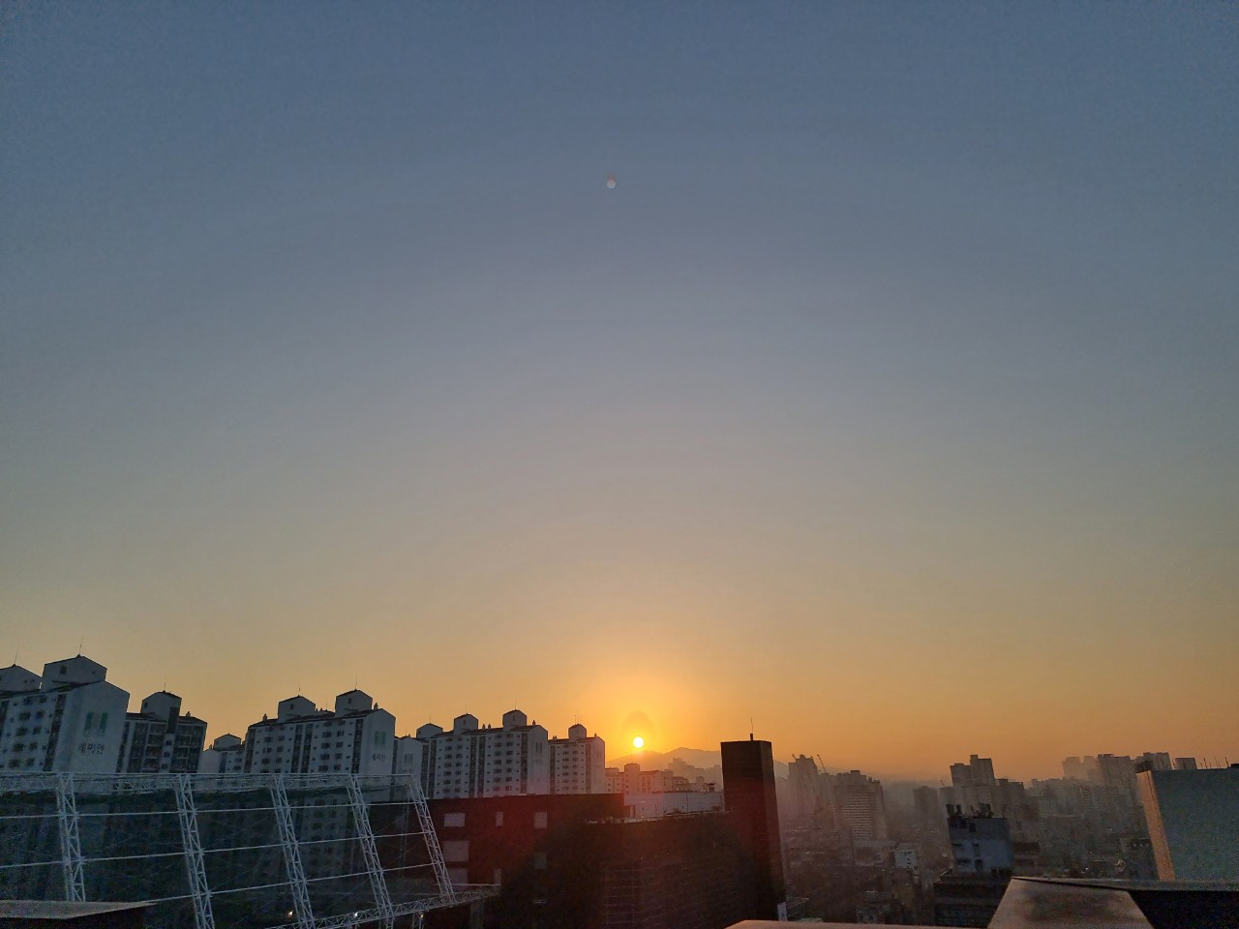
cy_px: 464
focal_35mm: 24
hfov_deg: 71.6
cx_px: 620
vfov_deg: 56.8
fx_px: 859
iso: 50
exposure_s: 1/3333
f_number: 1.8
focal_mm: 6.7
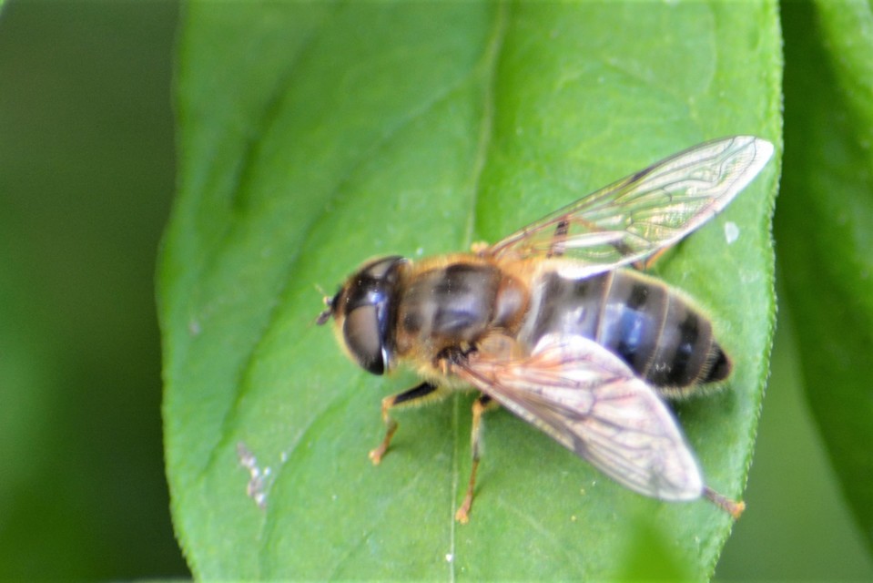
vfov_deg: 3.4
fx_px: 9824
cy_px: 292
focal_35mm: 405
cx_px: 436
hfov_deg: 5.1
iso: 400
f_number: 7.1
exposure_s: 1/125
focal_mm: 270
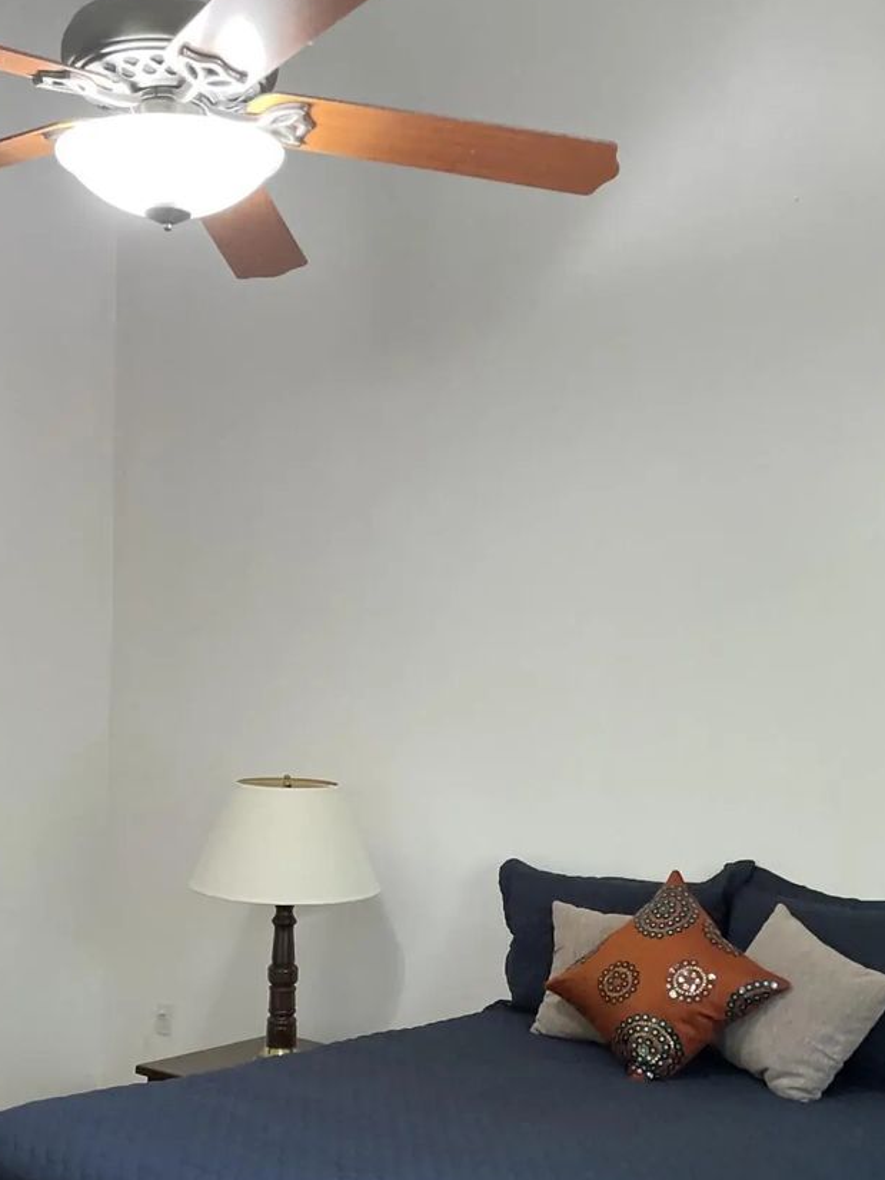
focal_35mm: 43
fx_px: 1465
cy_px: 726
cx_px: 300
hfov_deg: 33.3
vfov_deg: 43.6
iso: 320
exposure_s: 1/60
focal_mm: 4.2
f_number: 1.6
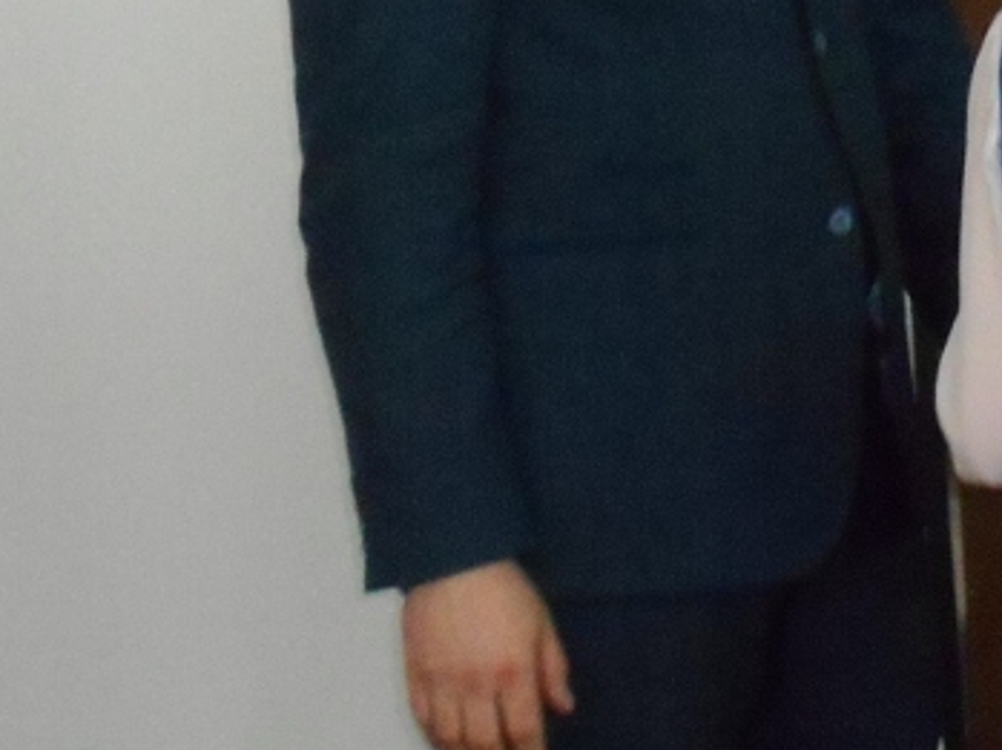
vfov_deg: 4.5
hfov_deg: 5.9
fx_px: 9600
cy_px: 32
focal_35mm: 332
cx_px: 1344
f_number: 6
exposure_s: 1/60
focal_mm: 20.1
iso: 900
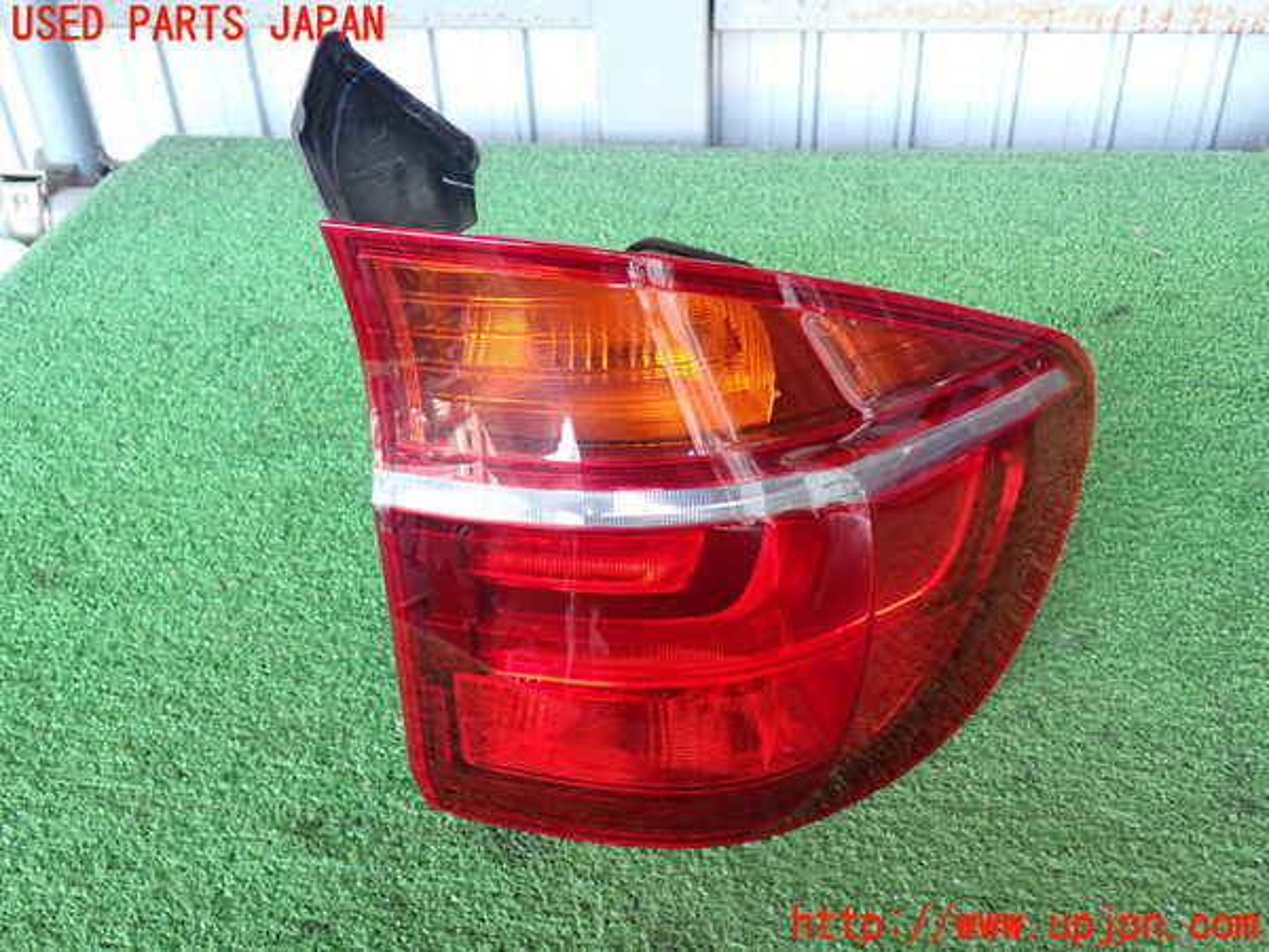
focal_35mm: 36
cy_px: 476
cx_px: 634
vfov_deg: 39.7
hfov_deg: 51.4
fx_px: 1320
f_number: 2.5
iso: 320
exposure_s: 1/40
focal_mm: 6.37
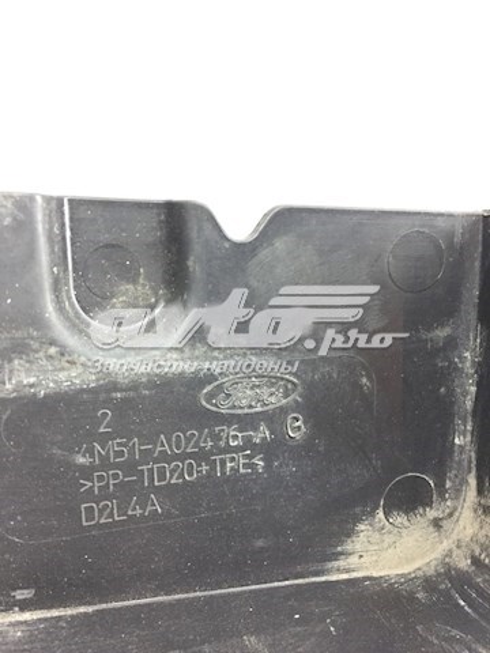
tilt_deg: -41.1
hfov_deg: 48.2
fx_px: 547
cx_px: 245
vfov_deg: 61.7
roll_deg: -10.0
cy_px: 326
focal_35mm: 29
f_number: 2.2
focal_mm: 4.15
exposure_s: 1/33
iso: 250
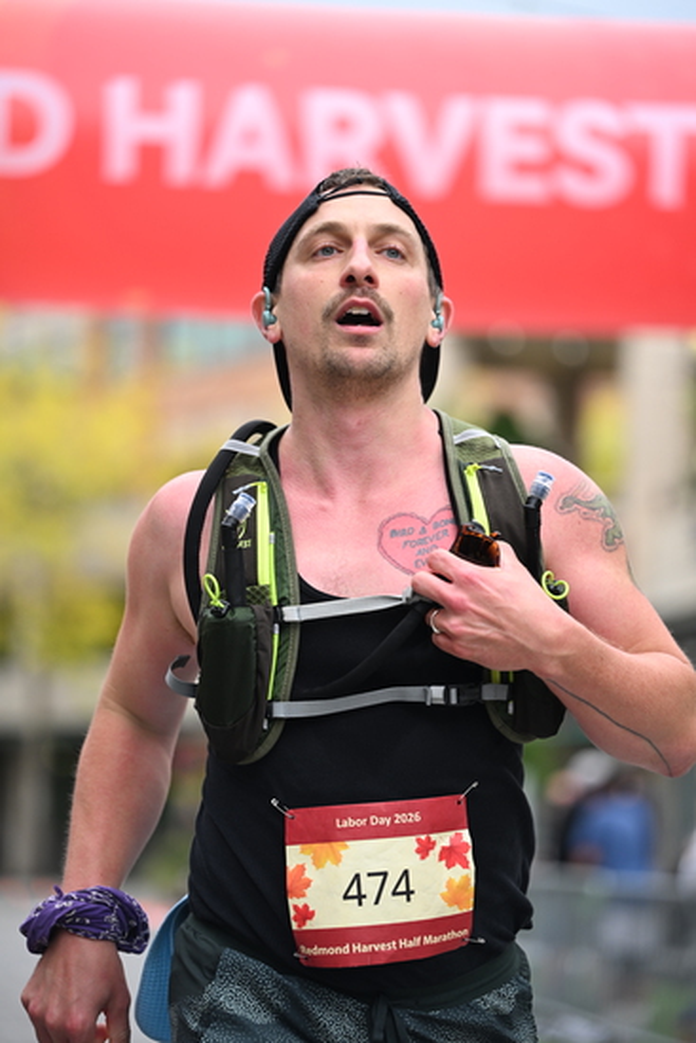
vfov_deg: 16.4
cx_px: 348
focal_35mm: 125
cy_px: 522
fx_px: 3622
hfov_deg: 11.0
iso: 640
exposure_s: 1/2000
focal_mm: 125
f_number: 2.8
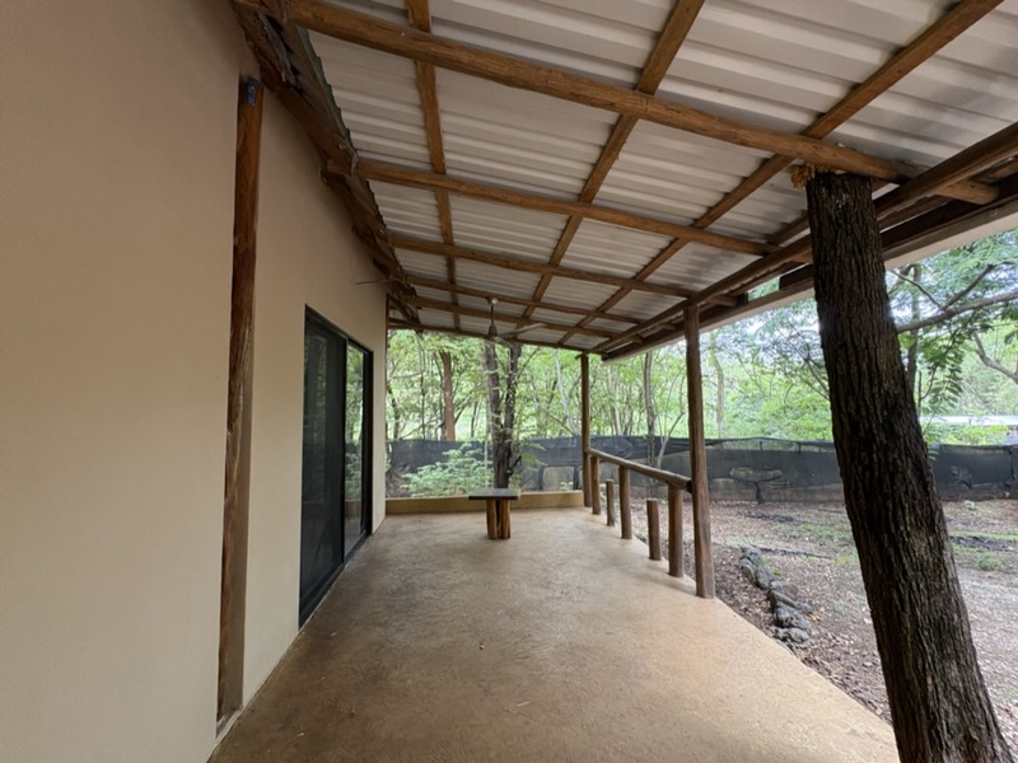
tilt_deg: +3.9
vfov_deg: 85.7
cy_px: 382
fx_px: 412
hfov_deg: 102.1
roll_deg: +2.3
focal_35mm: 14
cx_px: 509
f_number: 2.2
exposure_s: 1/99
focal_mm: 2.22
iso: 125
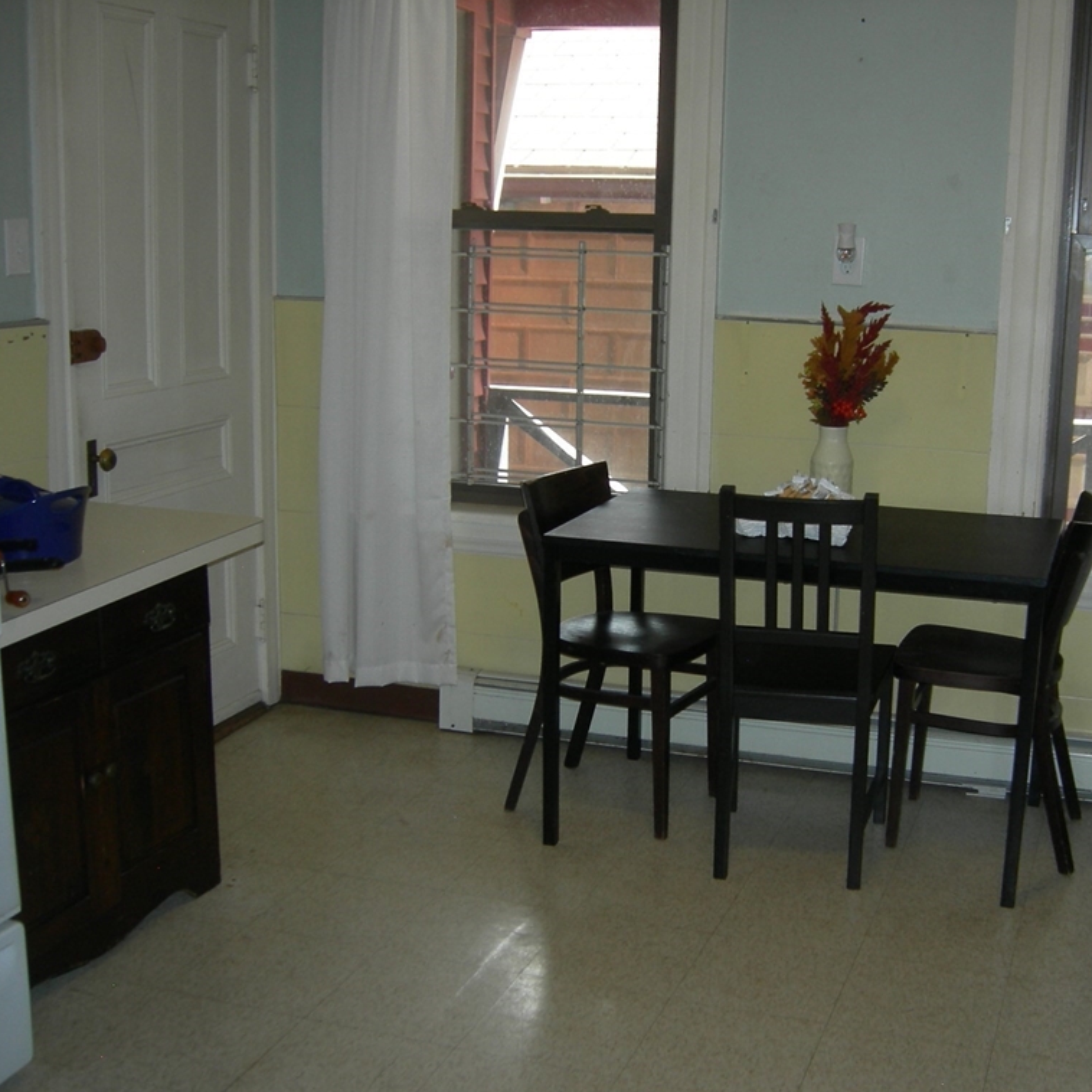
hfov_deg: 38.8
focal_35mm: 43
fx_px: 1535
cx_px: 707
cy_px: 550
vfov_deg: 39.2
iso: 64
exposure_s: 1/60.1
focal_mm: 7.5
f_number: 2.7
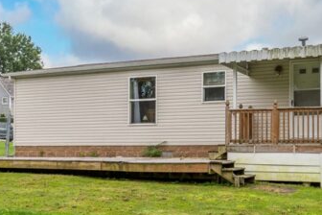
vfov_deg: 26.9
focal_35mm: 50
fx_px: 447
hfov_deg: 39.1
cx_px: 218
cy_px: 138
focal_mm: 14
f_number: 6.3
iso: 100
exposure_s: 1/250
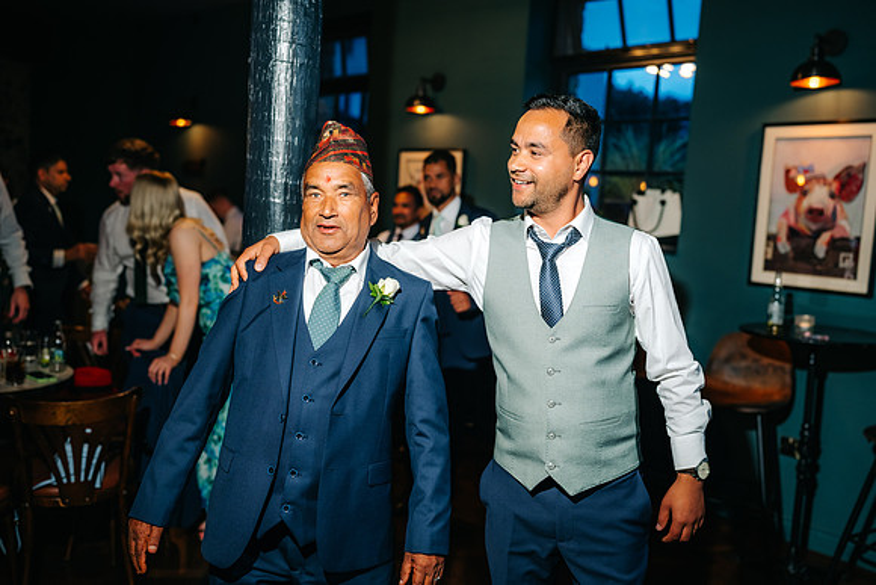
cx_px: 438
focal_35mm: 35
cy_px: 292
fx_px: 852
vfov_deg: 37.9
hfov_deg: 54.4
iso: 400
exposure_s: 1/200
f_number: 2
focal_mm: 35
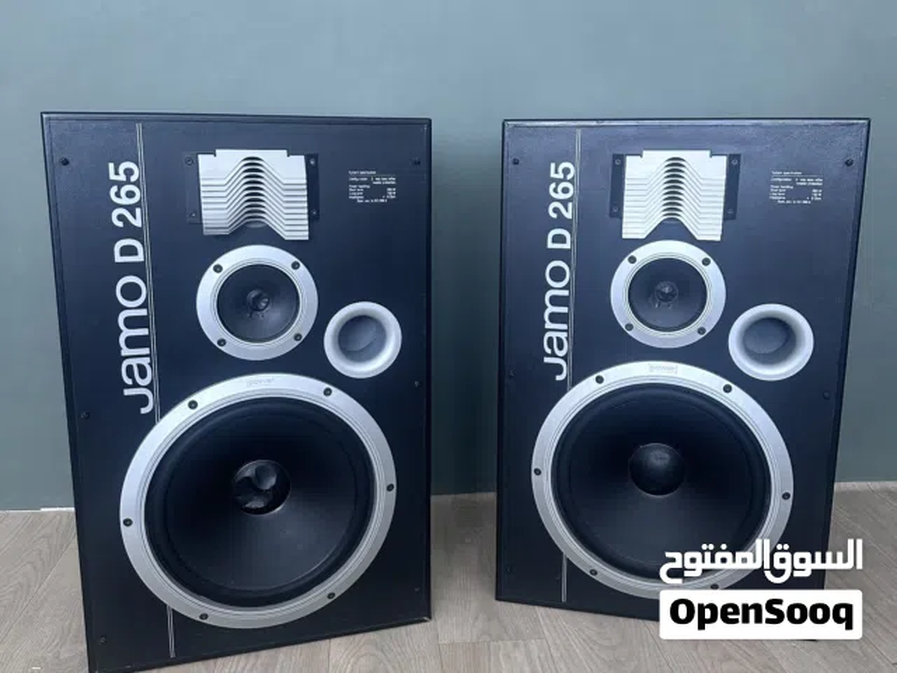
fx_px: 622
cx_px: 448
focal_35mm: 24
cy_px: 336
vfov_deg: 56.8
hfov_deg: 71.6
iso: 250
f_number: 1.78
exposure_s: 1/104
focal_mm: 6.86
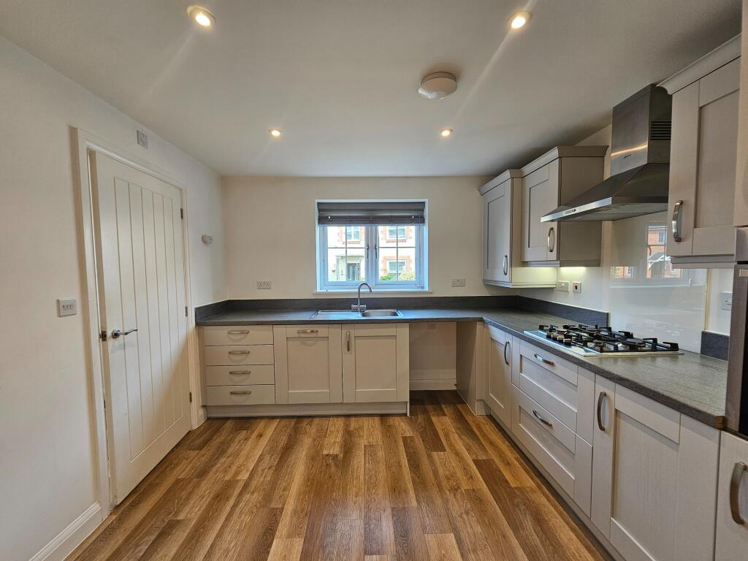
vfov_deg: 89.9
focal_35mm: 13
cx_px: 374
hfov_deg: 106.2
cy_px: 280
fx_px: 281
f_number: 2.2
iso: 64
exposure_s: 1/50
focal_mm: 2.2
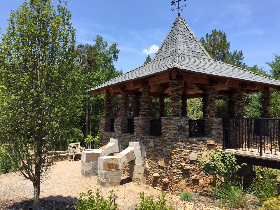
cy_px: 105
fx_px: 235
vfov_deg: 48.2
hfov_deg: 61.7
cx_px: 140
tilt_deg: +3.7
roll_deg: -1.5
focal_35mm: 29
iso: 32
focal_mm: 4.15
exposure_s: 1/1041
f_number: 2.2
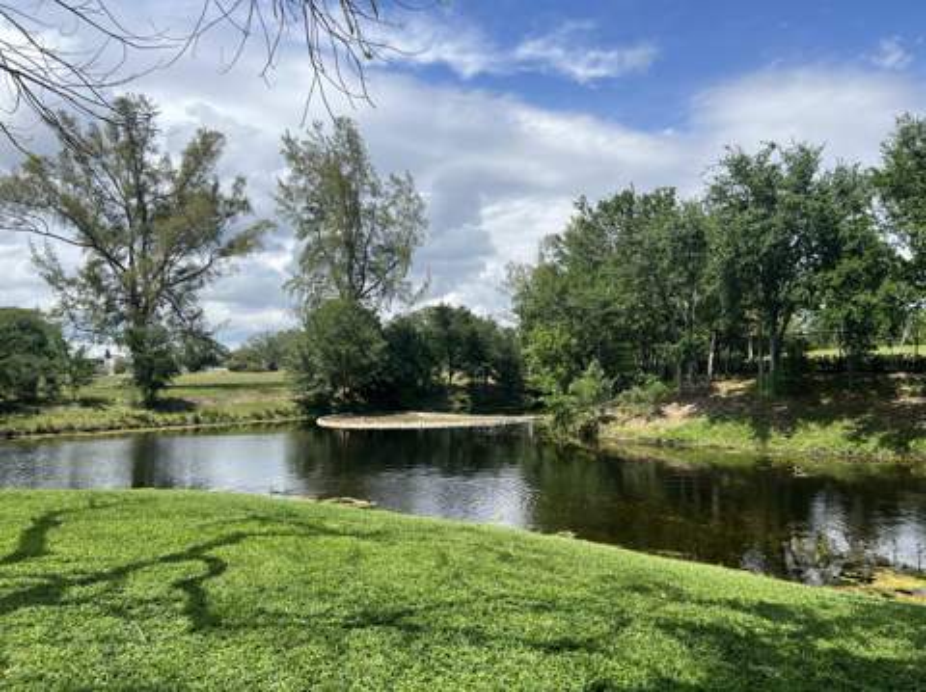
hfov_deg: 67.4
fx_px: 695
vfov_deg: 53.0
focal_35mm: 26
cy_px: 346
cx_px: 463
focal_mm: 5.7
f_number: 1.5
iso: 50
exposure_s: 1/5076
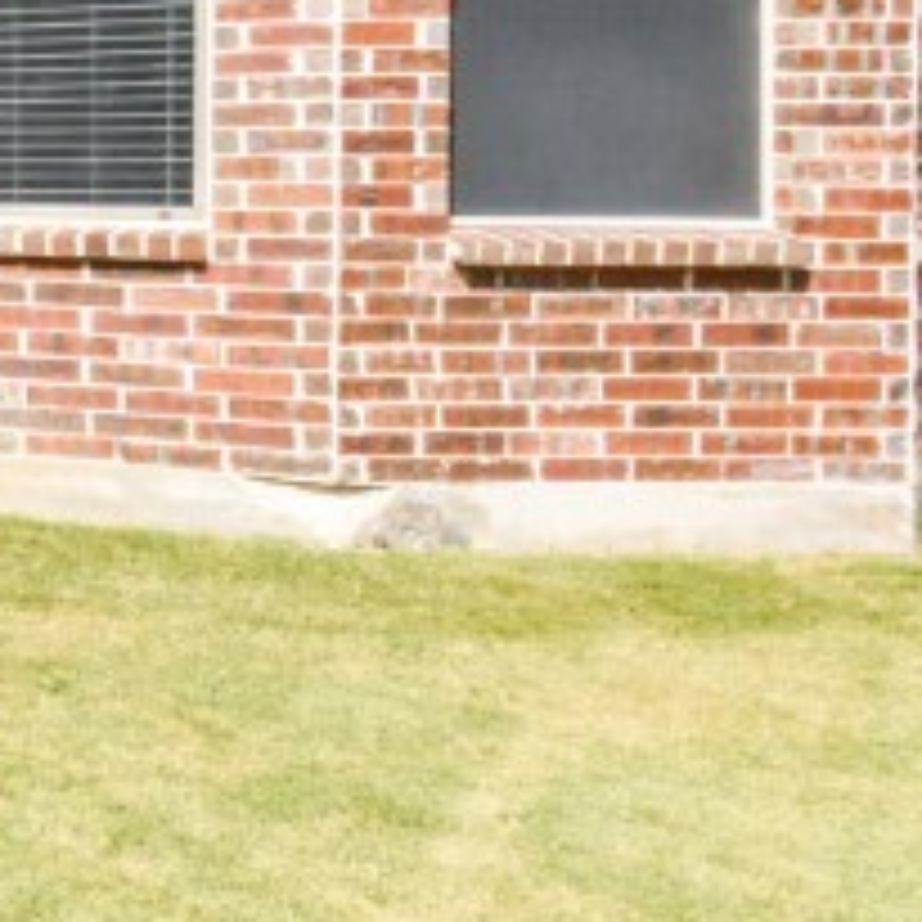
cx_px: -1363
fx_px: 2113
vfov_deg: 24.1
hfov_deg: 14.4
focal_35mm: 70
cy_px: 137
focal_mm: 11
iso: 400
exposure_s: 1/250
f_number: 16
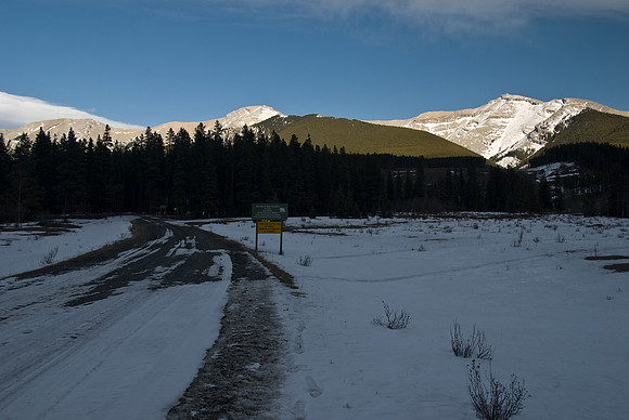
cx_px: 314
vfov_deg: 40.1
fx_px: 577
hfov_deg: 57.2
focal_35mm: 33
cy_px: 210
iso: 100
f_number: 5.6
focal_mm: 22
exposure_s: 1/200
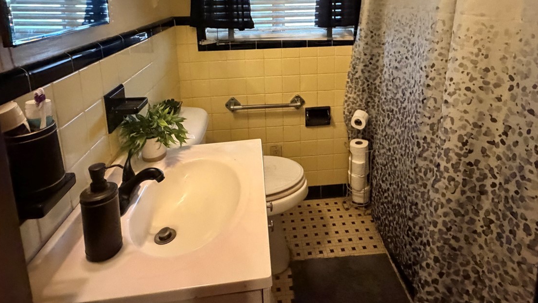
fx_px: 314
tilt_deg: -9.5
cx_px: 284
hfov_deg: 81.1
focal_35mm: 22
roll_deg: +0.9
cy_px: 48
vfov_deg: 47.7
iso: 1250
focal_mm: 2.22
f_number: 2.2
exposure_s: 1/60
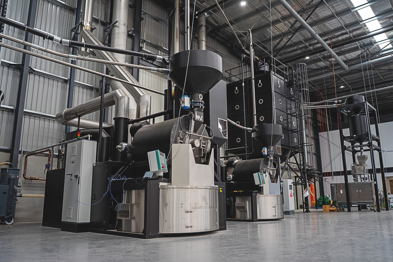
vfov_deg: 46.4
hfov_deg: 65.5
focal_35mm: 28
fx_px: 306
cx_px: 196
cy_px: 131
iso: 125
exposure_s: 1/125
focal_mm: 28
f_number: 4
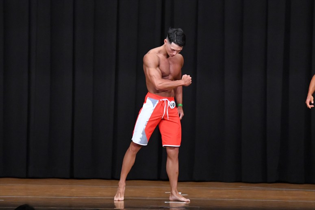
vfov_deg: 6.1
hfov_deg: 9.2
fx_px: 1968
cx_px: 158
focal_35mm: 225
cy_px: 105
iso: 8000
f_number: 5.6
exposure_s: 1/400
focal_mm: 150
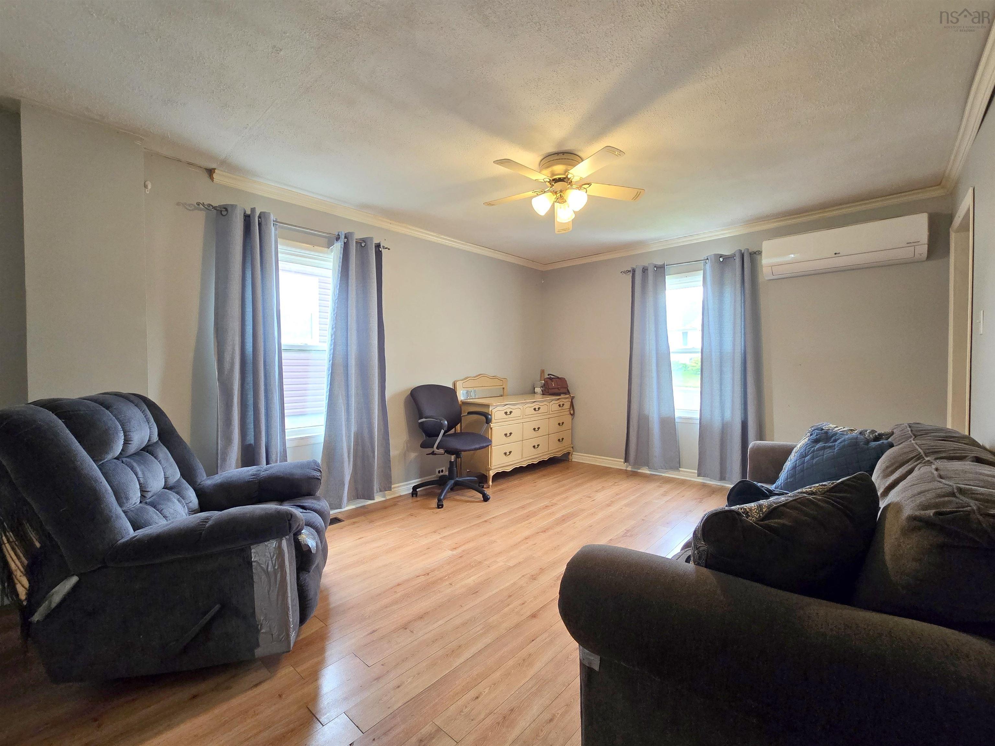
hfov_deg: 106.2
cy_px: 373
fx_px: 374
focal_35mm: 13
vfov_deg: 89.9
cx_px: 498
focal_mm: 2.2
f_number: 2.2
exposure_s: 1/60
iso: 160
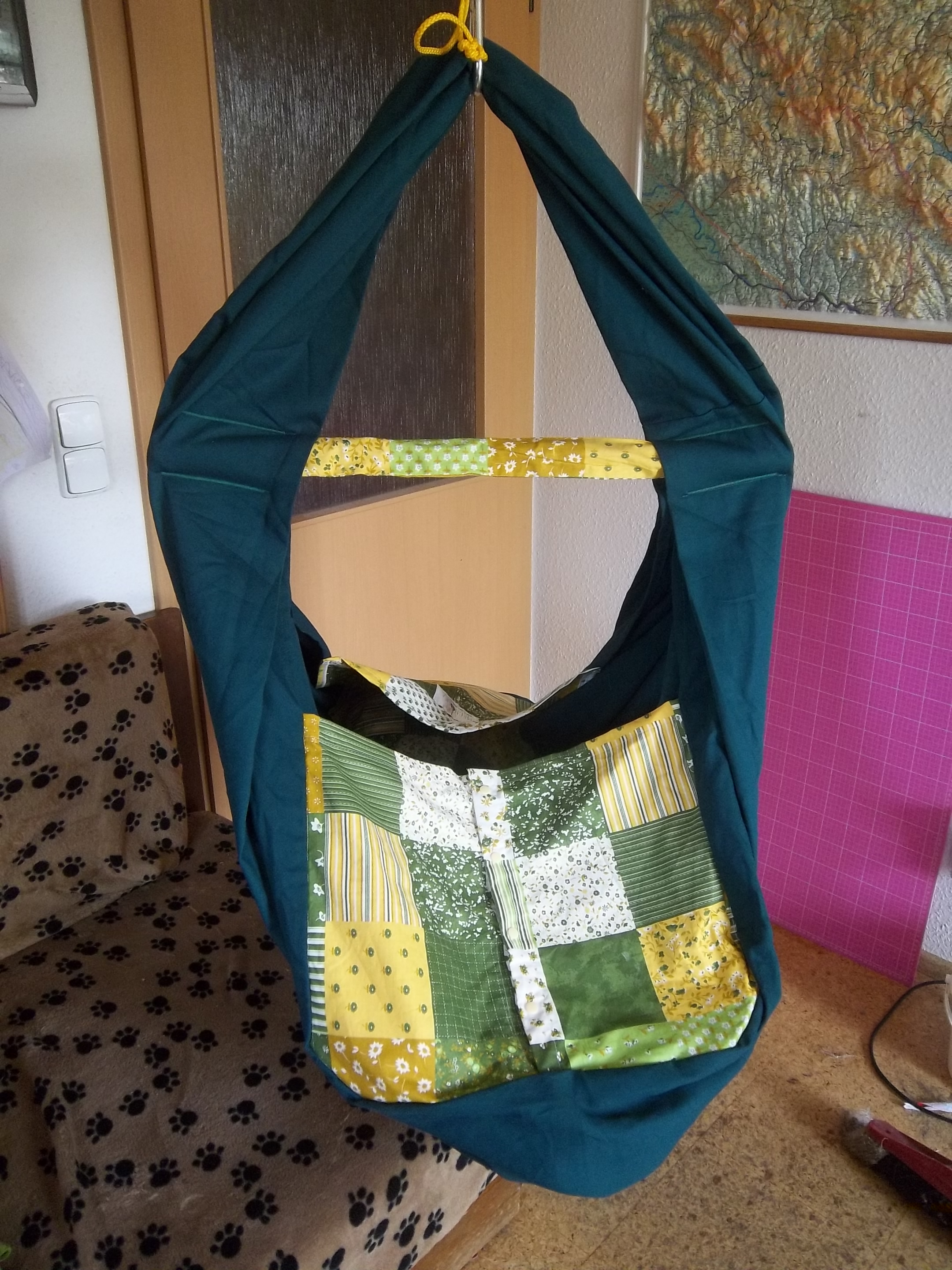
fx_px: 1027
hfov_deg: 49.7
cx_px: 476
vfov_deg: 63.4
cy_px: 635
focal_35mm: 28
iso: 153
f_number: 3.5
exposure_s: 1/30
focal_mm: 5.05
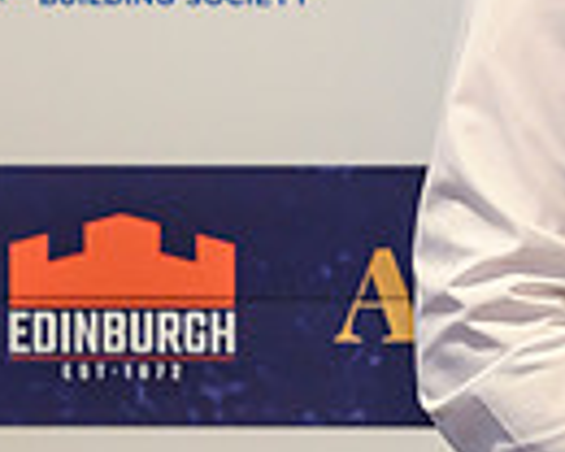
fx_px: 6806
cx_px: 1108
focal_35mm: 407
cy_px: -141
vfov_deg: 3.8
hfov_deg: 4.7
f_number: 3.2
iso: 2500
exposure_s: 1/200
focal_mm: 80
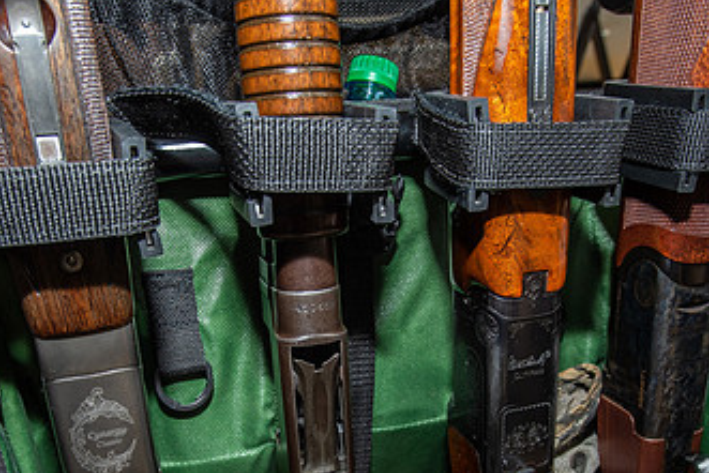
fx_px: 690
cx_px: 336
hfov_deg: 54.4
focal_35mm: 35
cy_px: 387
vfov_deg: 36.4
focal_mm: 20
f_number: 6.3
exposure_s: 1/60
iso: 400
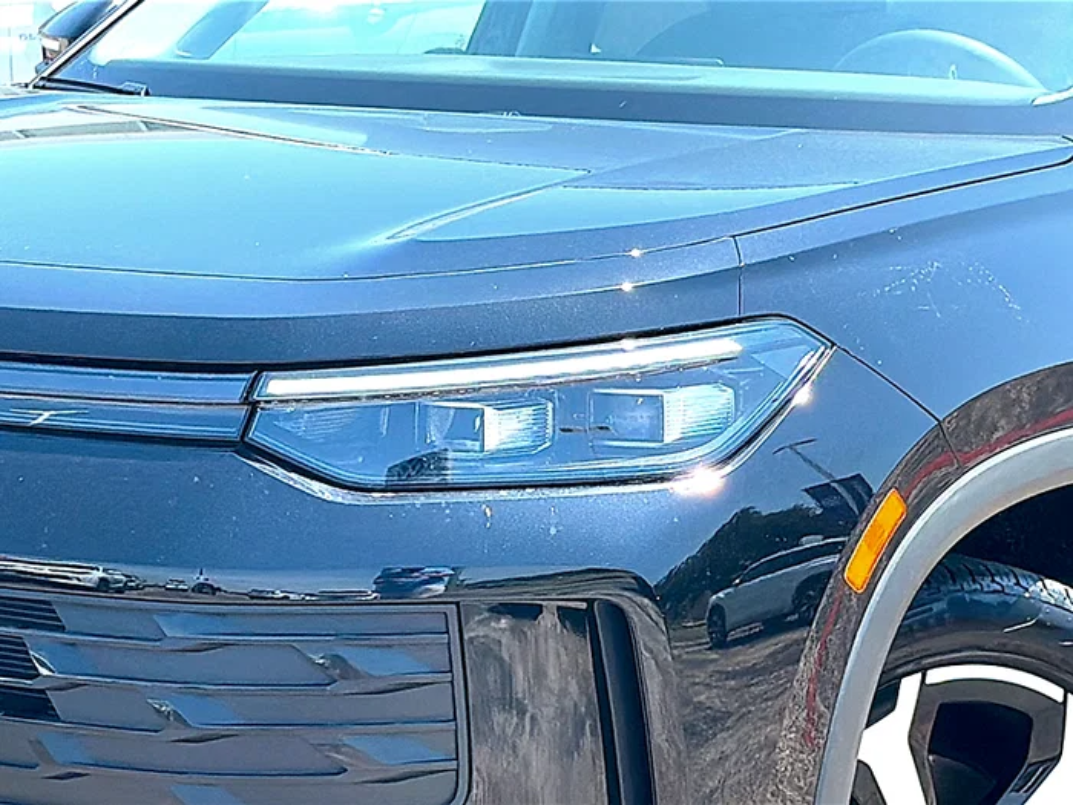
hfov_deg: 19.6
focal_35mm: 100
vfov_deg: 14.8
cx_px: 536
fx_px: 3100
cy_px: 402
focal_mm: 6.86
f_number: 1.78
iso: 100
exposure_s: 1/2212
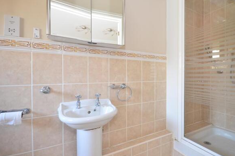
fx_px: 121
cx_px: 130
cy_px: 74
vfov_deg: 65.5
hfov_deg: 88.1
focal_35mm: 19
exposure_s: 1/15
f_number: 6.3
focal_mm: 11
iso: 640
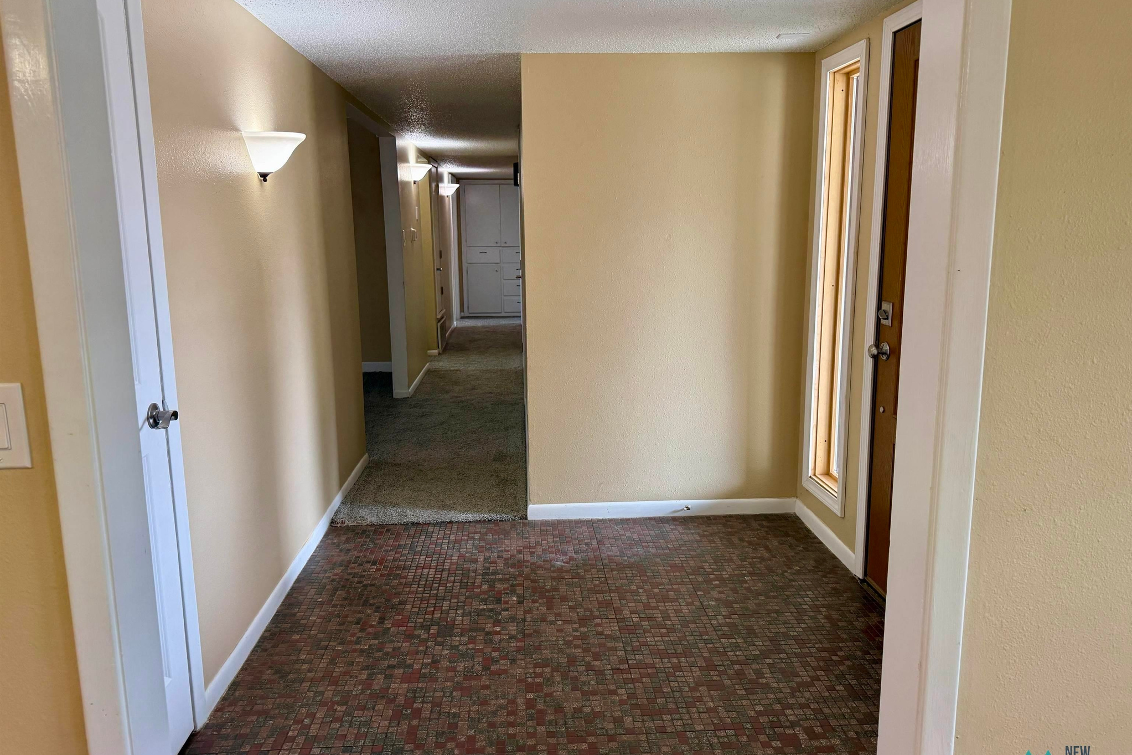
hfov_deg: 71.5
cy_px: 357
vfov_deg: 51.3
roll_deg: +1.1
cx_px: 566
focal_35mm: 25
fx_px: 786
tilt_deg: -9.1
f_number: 1.78
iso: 250
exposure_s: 1/120
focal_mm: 6.76
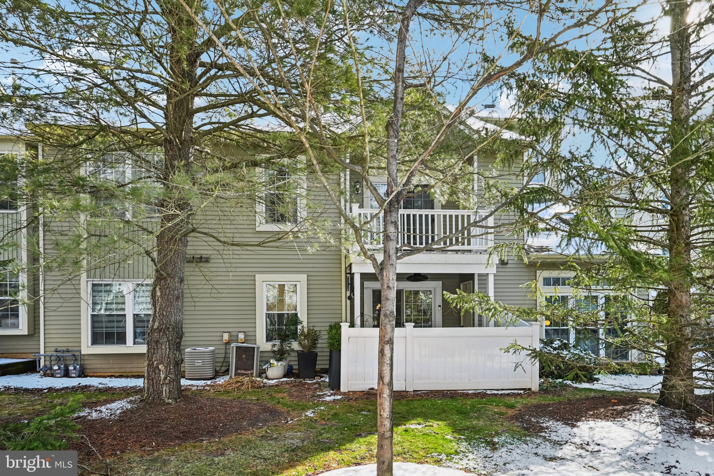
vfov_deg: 60.7
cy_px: 238
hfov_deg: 82.6
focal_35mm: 20
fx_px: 407
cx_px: 357
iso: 800
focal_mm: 20.5
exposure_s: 1/160
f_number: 8
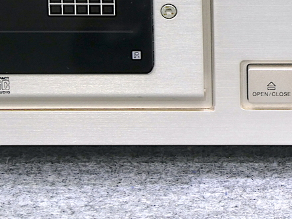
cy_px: 16
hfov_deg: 4.5
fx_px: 3689
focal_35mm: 437
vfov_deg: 3.4
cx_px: 293
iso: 100
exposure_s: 1/3.2
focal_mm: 35.8
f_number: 5.6
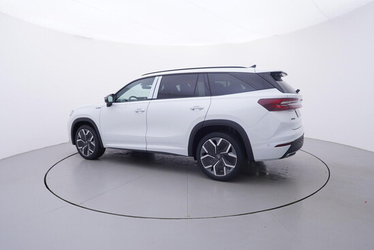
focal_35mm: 22
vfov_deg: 56.2
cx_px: 187
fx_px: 234
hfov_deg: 77.3
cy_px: 125
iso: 200
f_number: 5
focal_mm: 15
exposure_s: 1/80
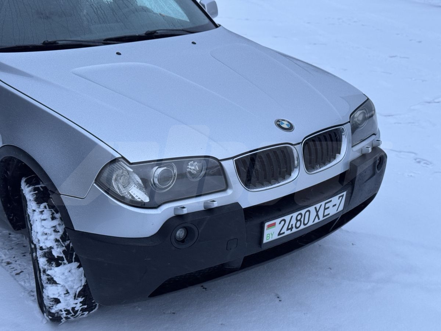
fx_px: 612
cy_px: 166
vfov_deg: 30.3
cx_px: 220
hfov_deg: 39.7
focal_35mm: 48
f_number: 1.78
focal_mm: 6.76
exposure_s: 1/49
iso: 250
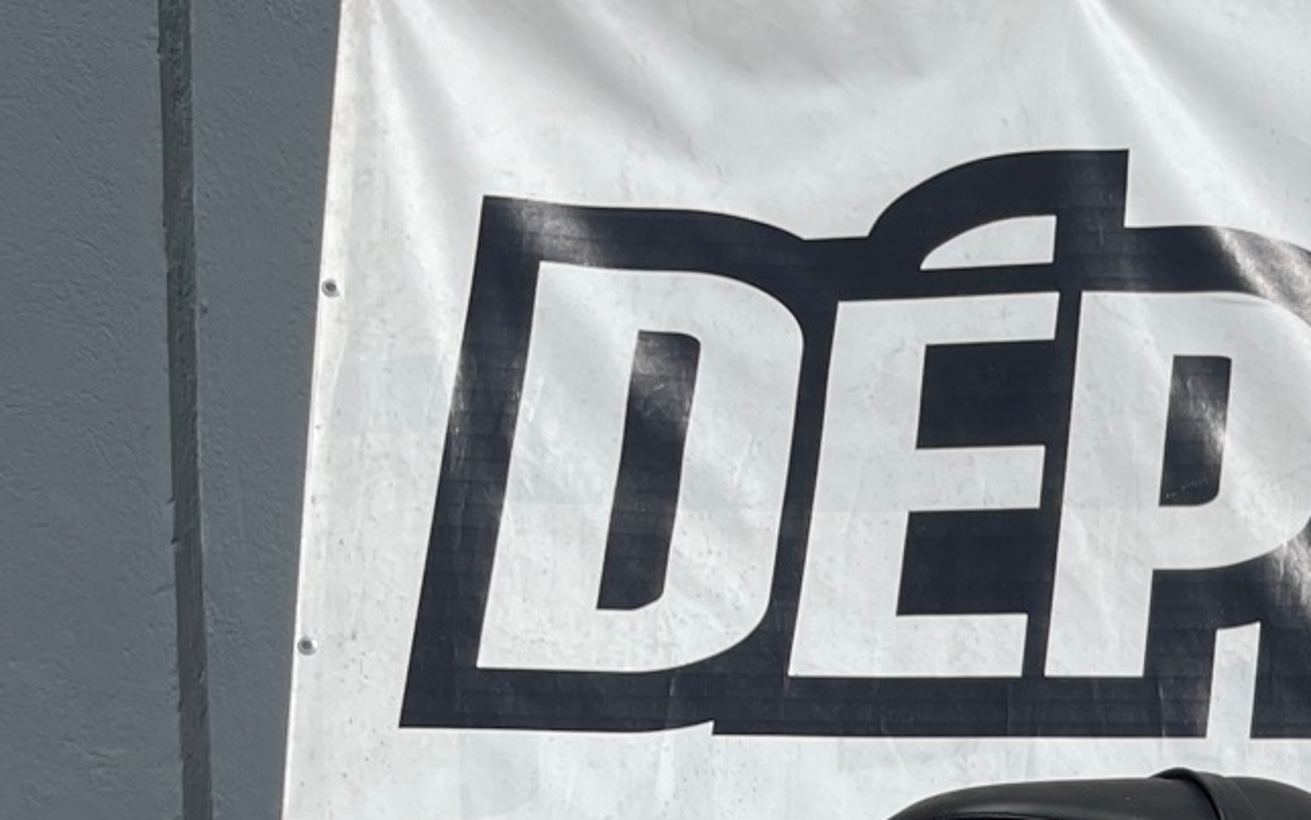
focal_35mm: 77
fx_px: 2752
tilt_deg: -3.8
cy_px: 1158
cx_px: 1736
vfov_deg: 15.8
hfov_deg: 23.5
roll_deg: +0.2
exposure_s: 1/9091
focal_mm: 4.2
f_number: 1.6
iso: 32
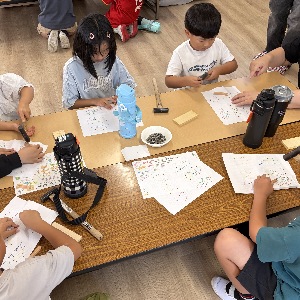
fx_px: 343
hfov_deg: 47.2
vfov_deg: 47.1
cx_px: 151
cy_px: 170
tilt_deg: -46.1
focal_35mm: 35
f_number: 1.6
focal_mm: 5.96
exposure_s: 1/122
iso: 125
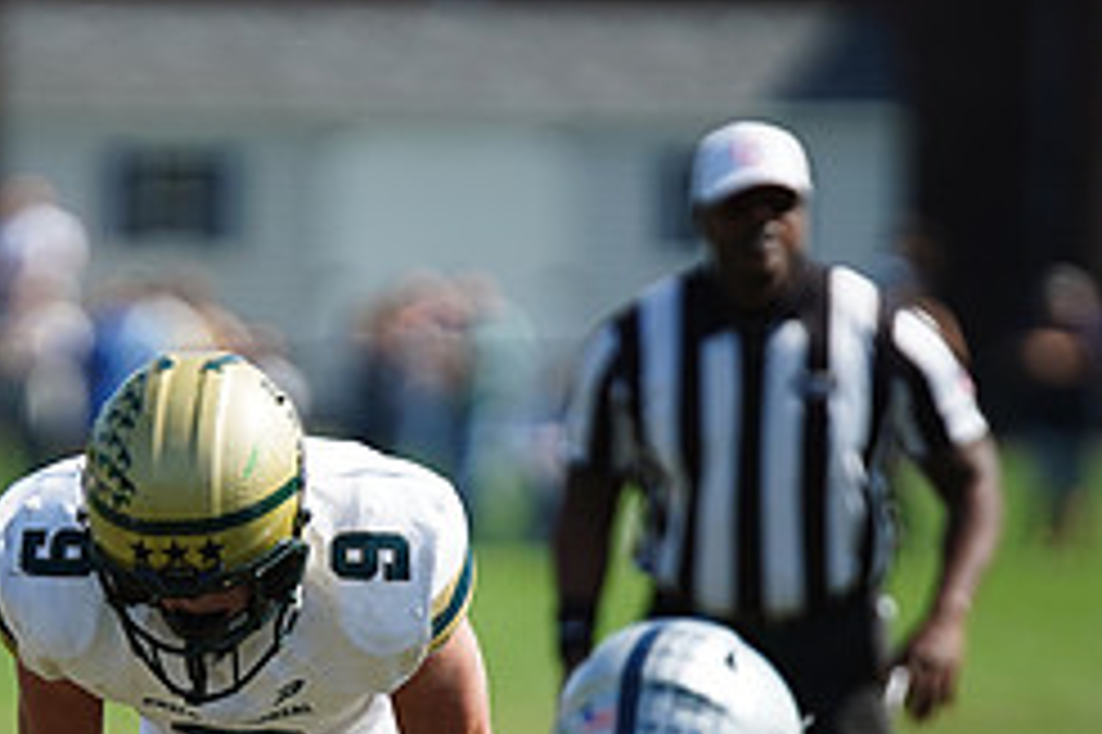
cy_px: 664
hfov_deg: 2.9
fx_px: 21749
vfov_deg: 1.9
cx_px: 198
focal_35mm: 711
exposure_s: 1/4000
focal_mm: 300
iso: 400
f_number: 2.8
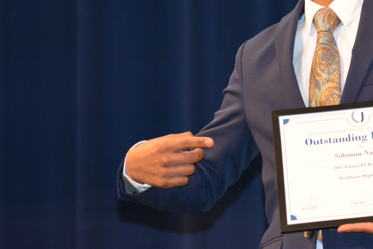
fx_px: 3201
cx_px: 346
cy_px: 68
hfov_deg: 6.7
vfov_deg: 4.4
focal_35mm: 309
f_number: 4.5
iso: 2000
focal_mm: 102
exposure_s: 1/60
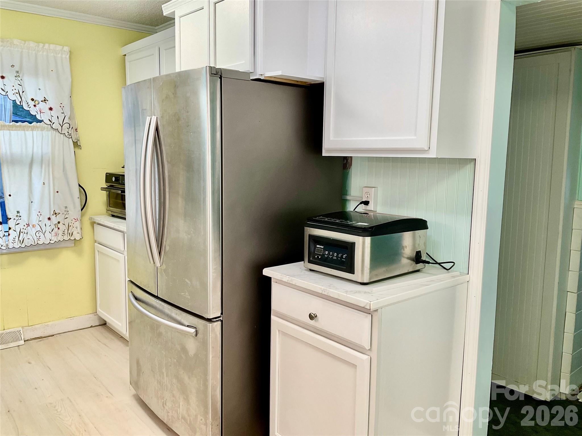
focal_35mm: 29
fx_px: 488
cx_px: 291
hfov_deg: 61.7
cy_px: 218
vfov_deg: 48.2
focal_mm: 3
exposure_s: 1/60
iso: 50
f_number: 1.8
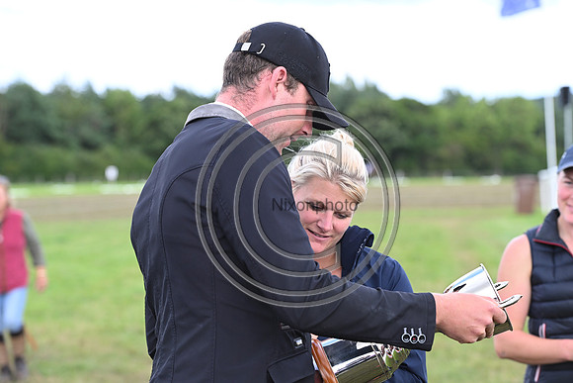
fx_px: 1847
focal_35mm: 116
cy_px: 192
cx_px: 286
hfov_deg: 17.6
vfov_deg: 11.8
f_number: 5.6
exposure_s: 1/800
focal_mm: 116
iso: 900
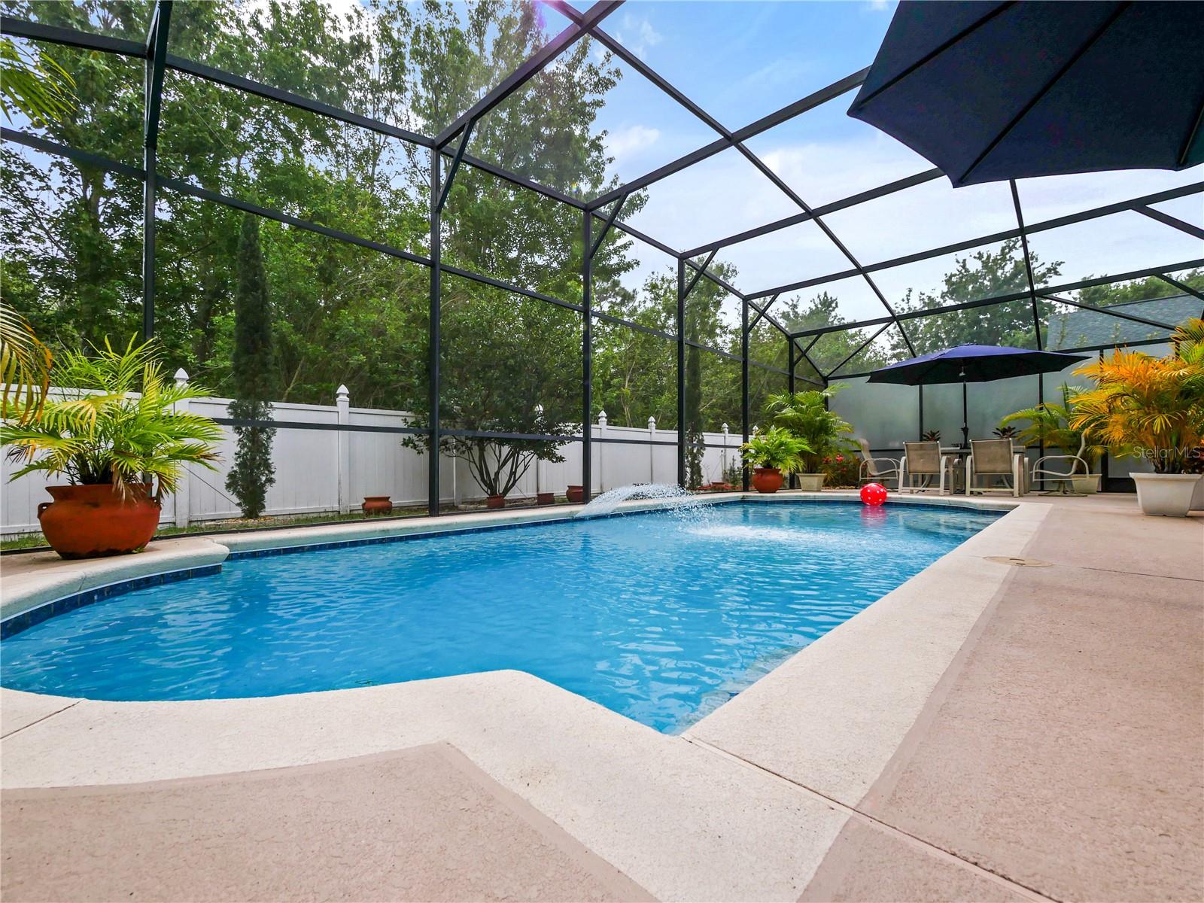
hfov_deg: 102.1
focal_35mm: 14
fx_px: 487
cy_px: 452
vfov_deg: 85.7
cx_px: 602
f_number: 7.1
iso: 200
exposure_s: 1/320
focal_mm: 7
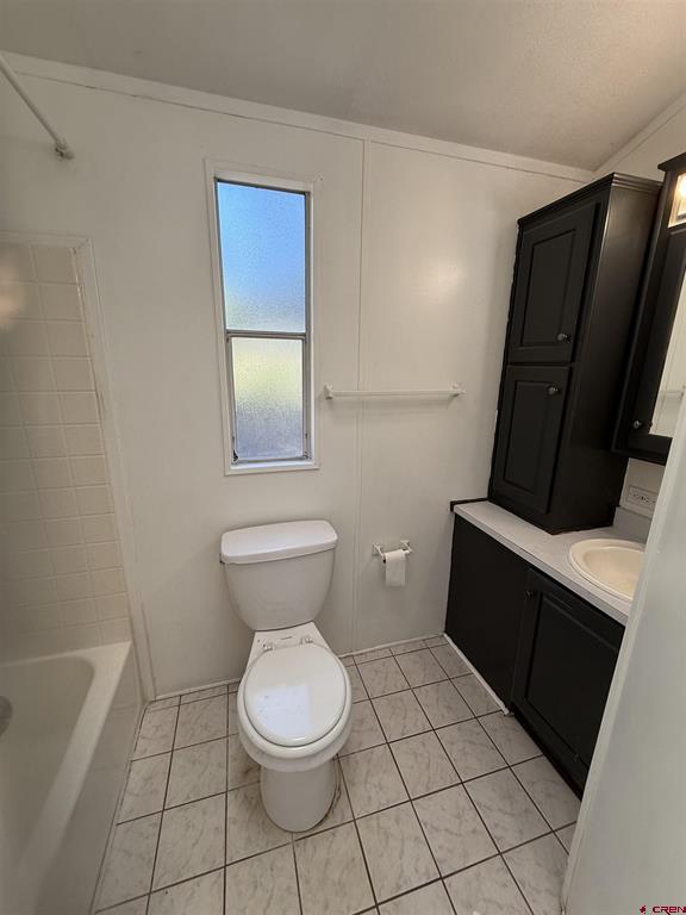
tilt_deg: -13.3
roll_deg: -1.1
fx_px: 370
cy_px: 458
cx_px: 343
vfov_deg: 102.1
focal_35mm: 14
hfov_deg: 85.7
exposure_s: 1/224
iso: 64
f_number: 2.2
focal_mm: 2.22
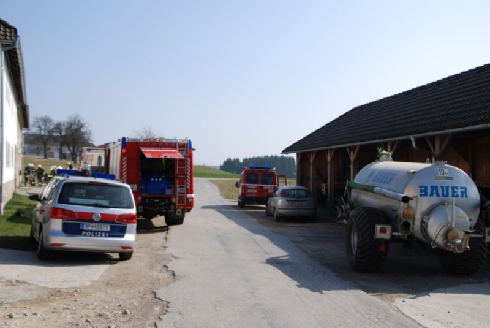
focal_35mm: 39
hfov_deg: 49.5
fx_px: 531
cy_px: 164
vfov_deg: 34.3
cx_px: 245
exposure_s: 1/250
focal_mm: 26
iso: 100
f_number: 8
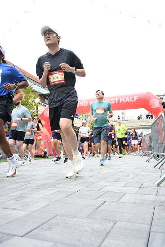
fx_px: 210
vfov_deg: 61.1
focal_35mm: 30
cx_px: 82
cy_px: 124
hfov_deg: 43.0
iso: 2000
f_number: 4
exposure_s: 1/640
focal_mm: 30.5
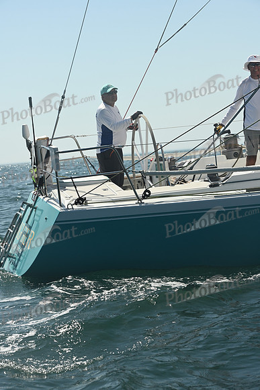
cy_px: 195
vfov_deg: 18.6
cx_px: 130
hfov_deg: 12.5
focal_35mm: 110
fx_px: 1191
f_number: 9
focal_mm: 110
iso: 320
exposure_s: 1/1000
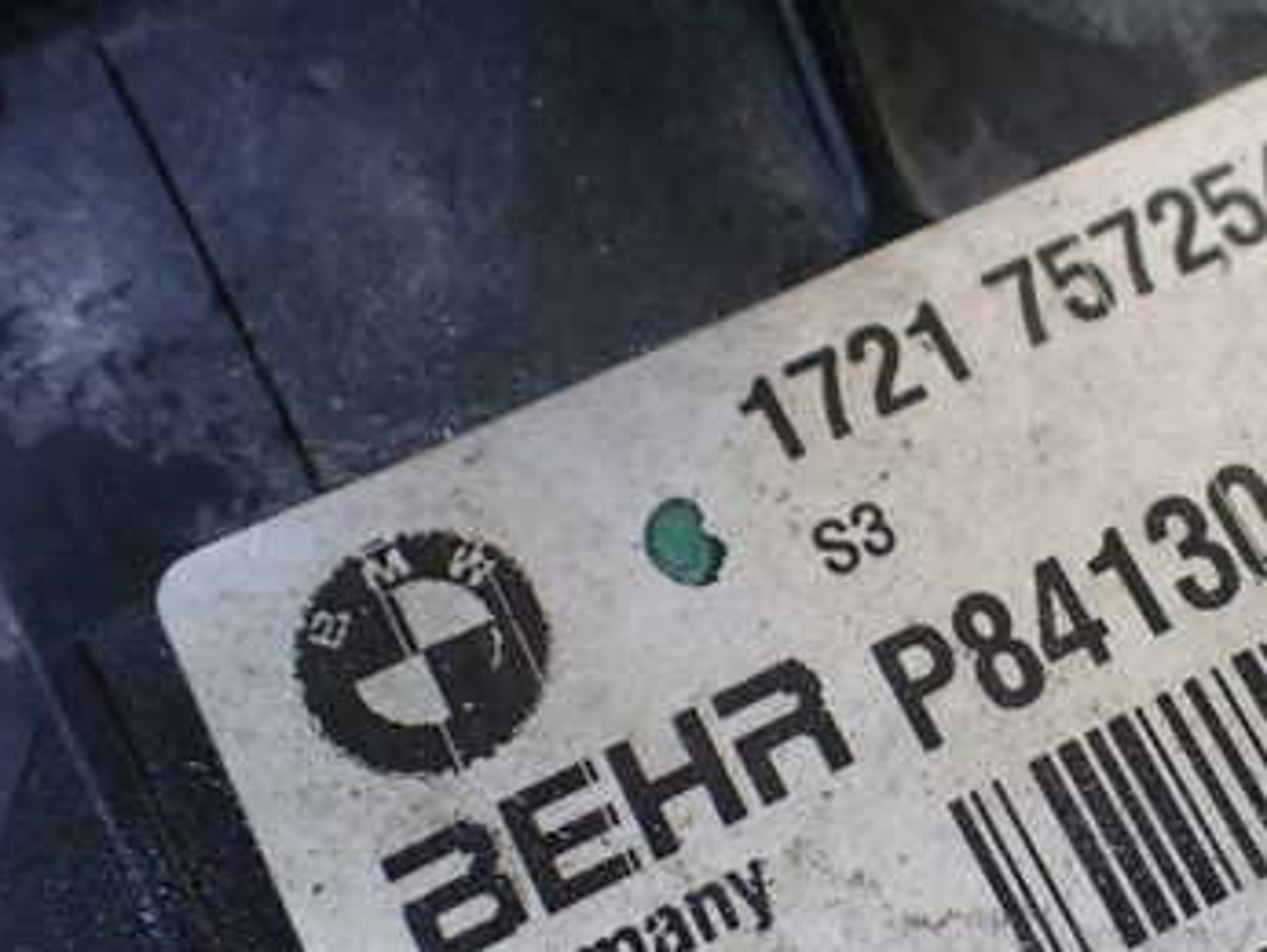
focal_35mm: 52
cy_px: 590
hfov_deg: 35.9
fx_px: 1905
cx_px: 967
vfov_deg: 28.0
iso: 400
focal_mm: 5.4
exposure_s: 1/125
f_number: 2.3
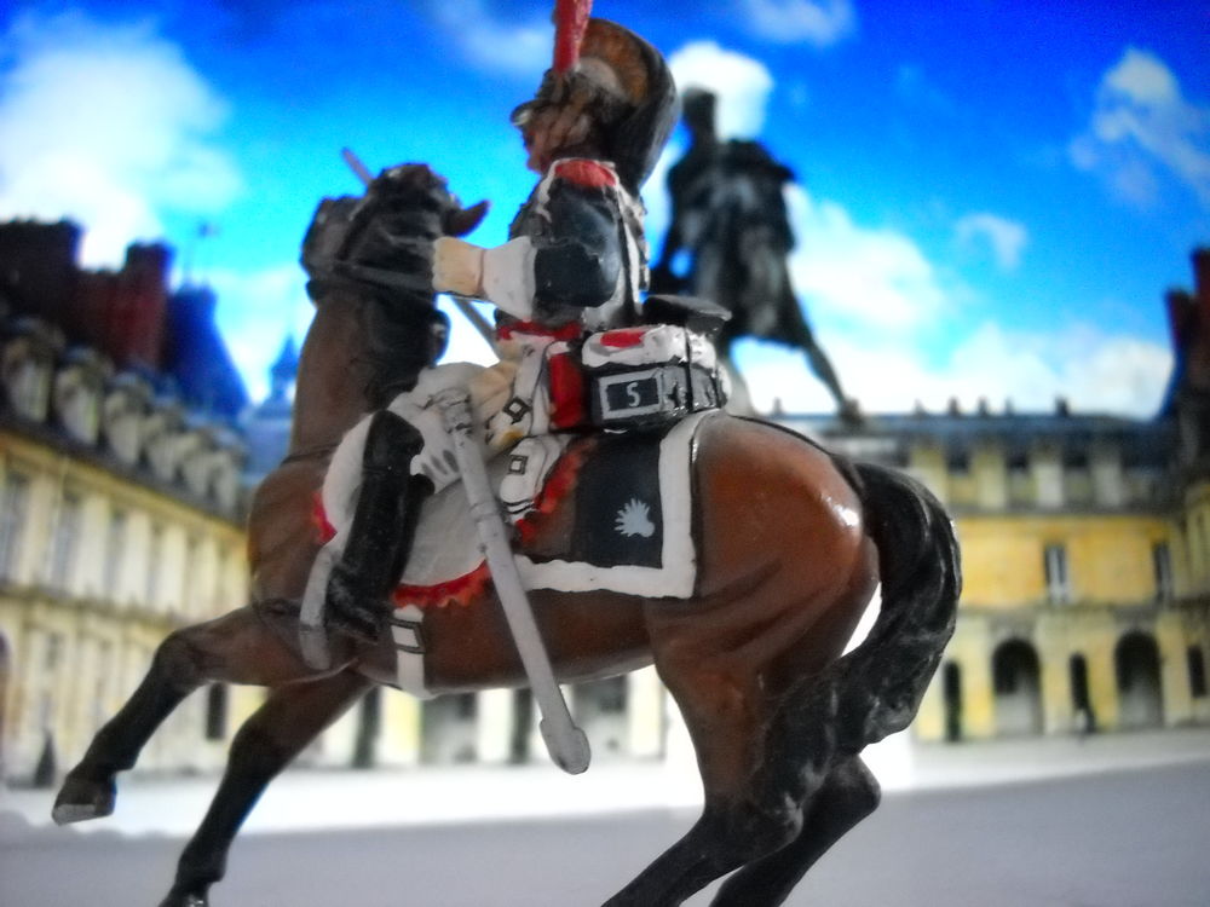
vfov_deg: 35.1
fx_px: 1433
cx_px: 605
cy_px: 454
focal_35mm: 41
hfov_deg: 45.8
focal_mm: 6.72
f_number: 3.1
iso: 800
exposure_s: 1/15
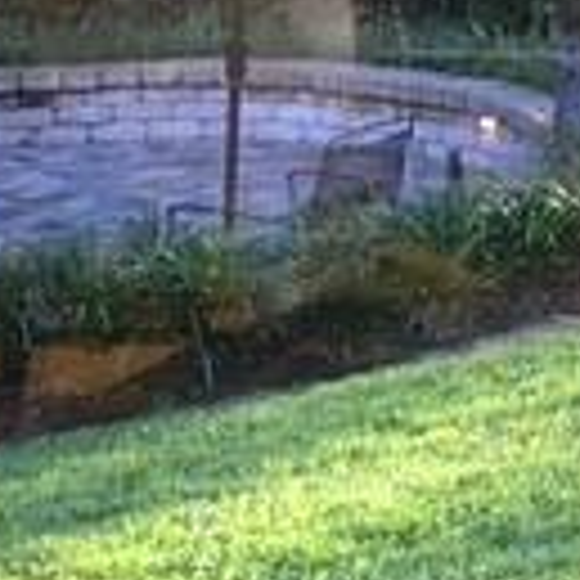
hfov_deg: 11.5
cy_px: -36
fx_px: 2407
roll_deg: +1.1
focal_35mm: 127
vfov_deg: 13.5
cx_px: 1371
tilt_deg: -7.3
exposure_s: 1/15
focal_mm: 4.15
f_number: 2.2
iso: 50
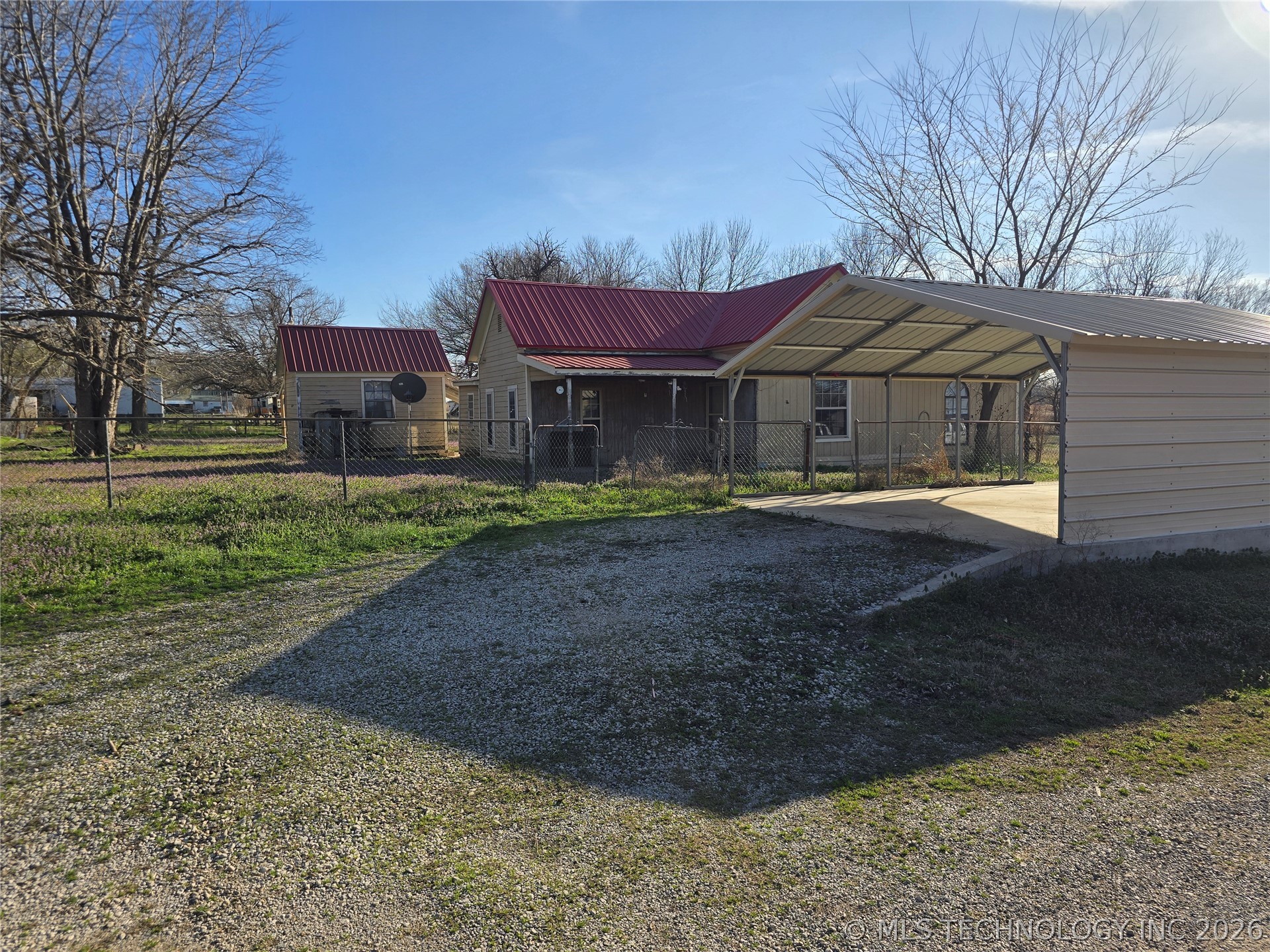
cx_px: 635
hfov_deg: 73.9
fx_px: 844
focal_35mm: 23
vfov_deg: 58.9
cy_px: 476
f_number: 1.7
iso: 12
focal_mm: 6.3
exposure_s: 1/922
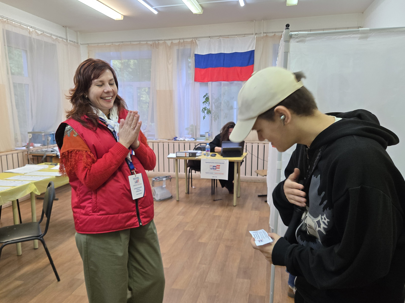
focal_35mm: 28
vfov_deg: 49.6
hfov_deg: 63.4
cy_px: 174
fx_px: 328
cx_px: 190
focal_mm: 5.4
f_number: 1.8
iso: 250
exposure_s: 1/100
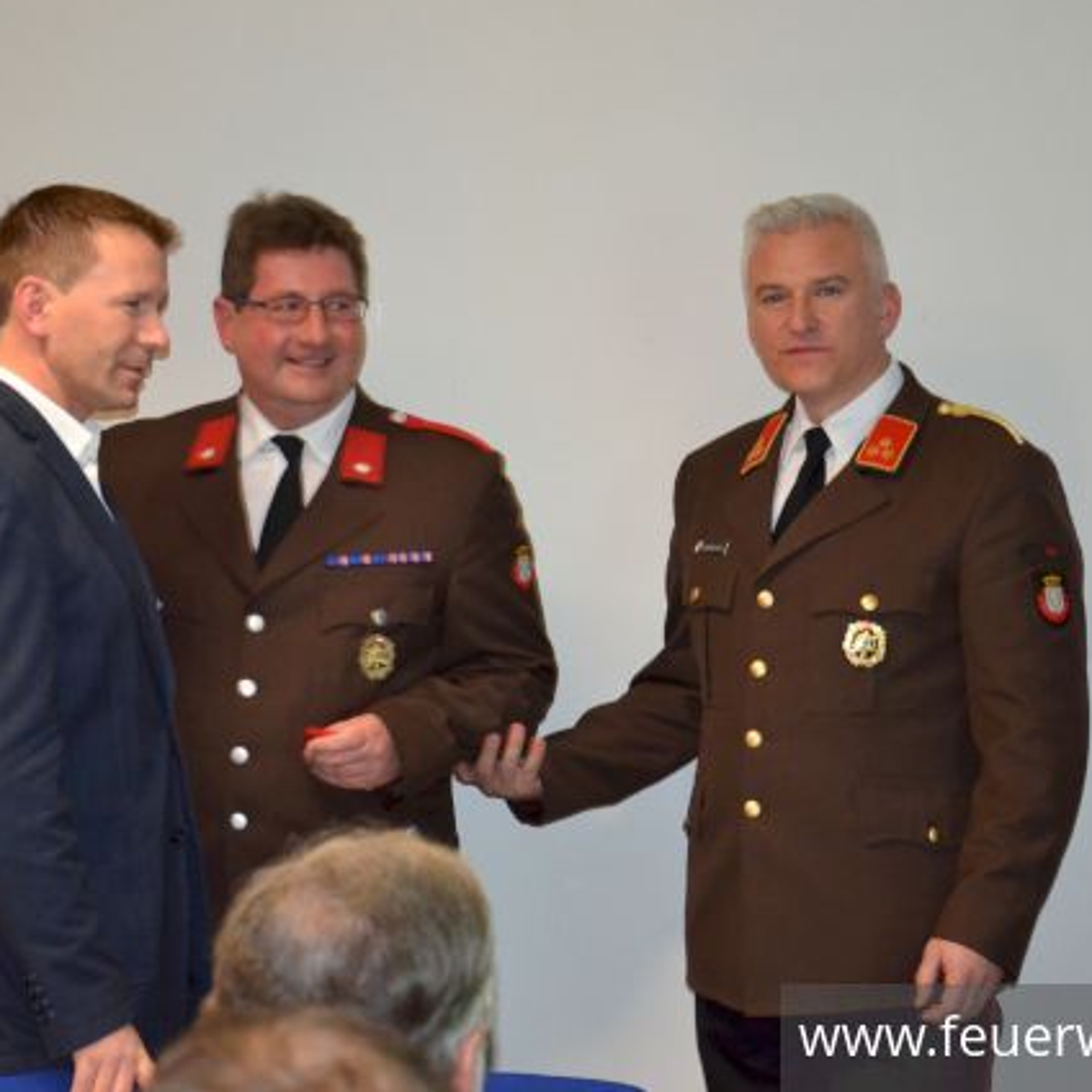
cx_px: 564
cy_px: 541
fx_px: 4033
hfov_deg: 15.4
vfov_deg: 15.4
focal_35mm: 113
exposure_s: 1/60
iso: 3200
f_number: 5
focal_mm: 58
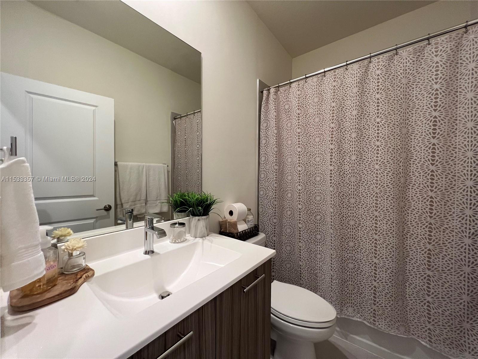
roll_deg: +0.1
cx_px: 239
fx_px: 180
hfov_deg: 106.2
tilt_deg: -1.6
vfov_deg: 89.9
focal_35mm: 13
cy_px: 180
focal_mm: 1.57
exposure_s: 1/120
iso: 250
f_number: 1.8
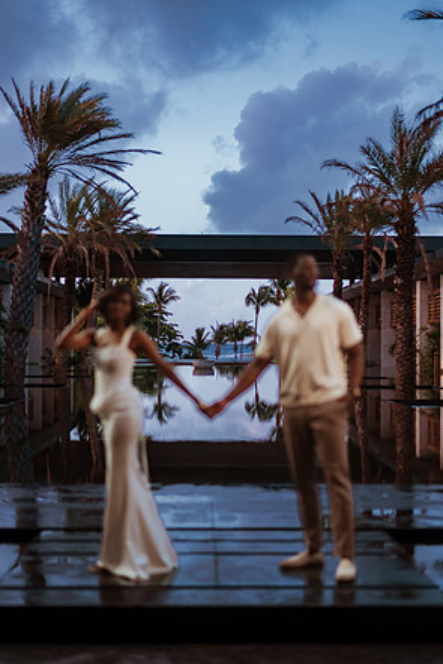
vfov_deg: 33.9
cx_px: 224
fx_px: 1088
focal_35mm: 59
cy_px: 329
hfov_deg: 23.0
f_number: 1.4
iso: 125
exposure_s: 1/1000
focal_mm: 58
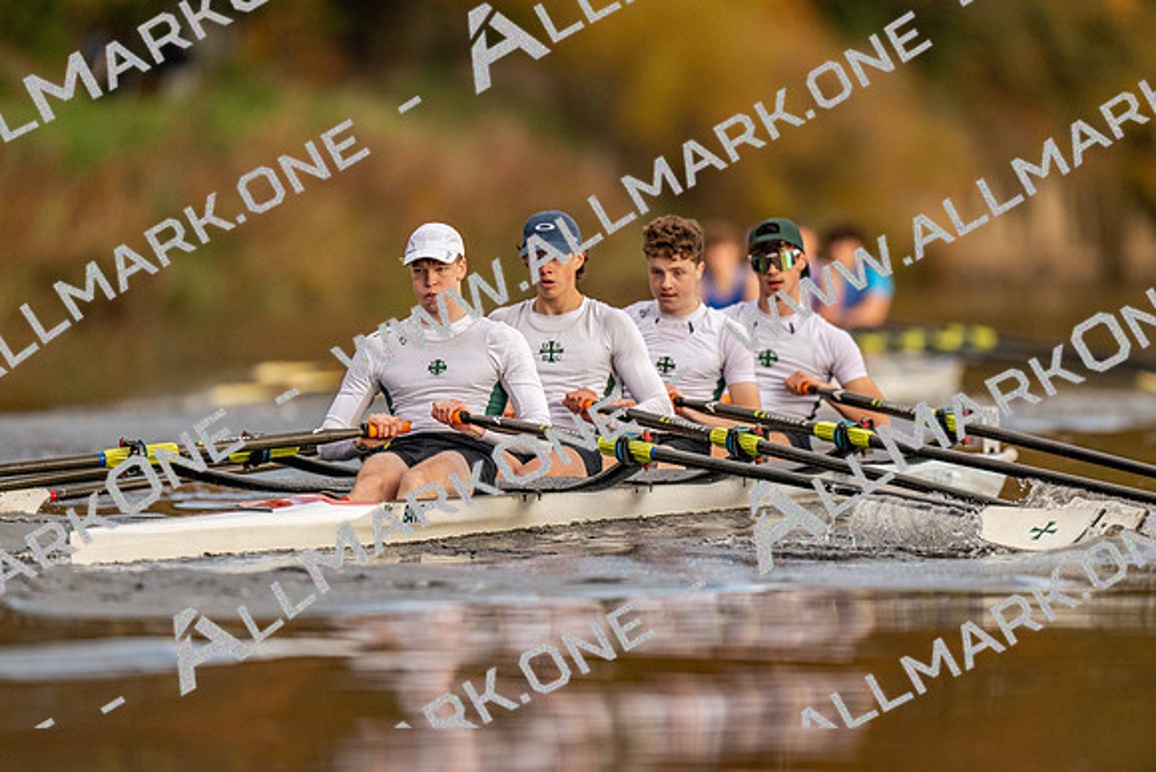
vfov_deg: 2.3
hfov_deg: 3.4
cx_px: 578
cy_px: 386
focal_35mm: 600
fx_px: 19270
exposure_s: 1/2500
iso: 1800
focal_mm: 600
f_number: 4
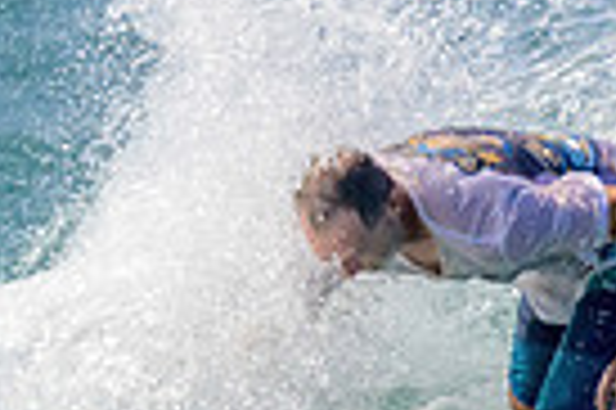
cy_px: 722
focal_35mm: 3373
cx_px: 616
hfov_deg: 0.6
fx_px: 57647
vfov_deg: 0.4
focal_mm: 550
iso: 800
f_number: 11
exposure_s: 1/2000
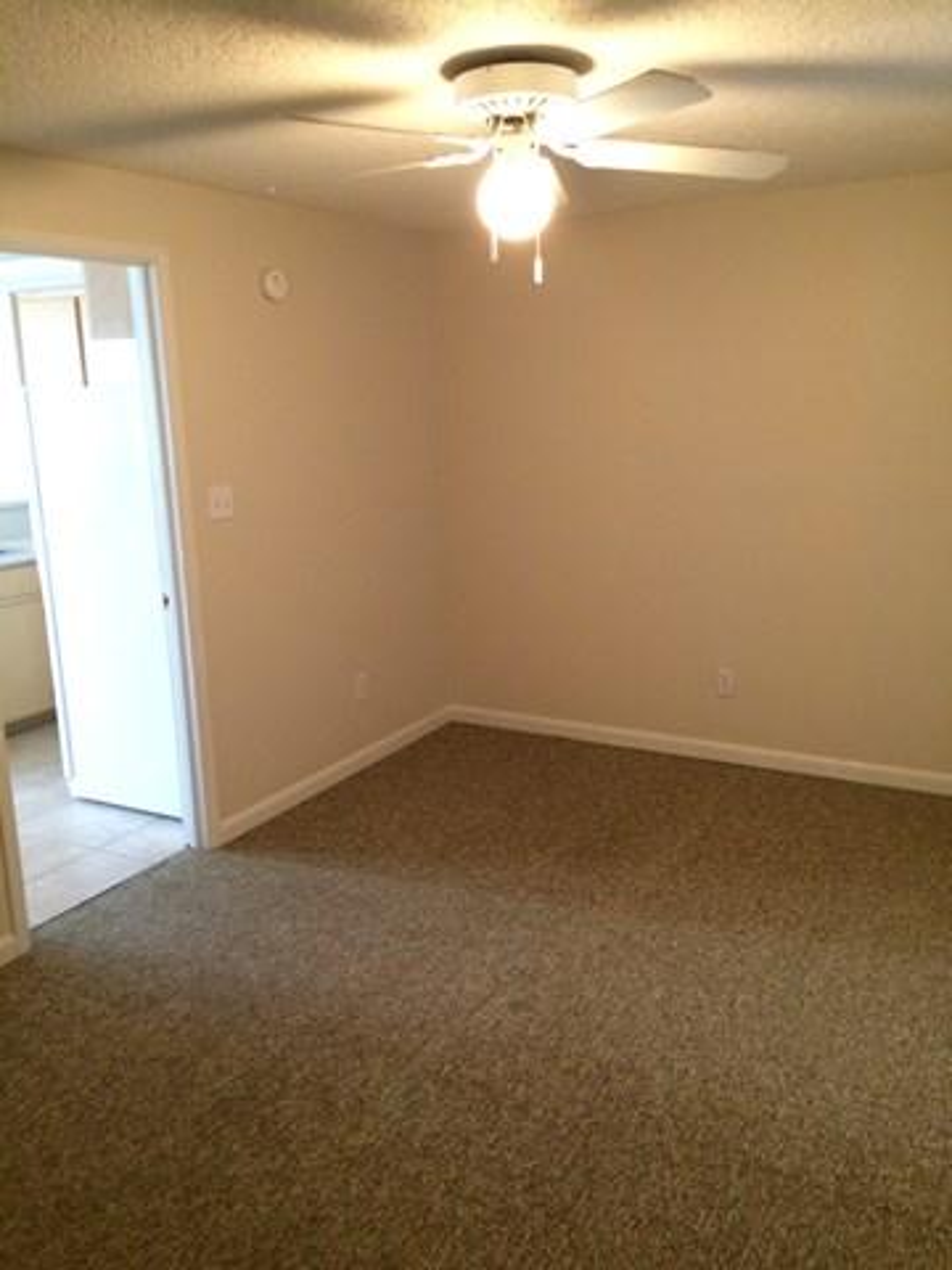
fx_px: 1063
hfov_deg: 48.2
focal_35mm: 29
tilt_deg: -14.8
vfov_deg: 61.7
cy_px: 635
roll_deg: +1.9
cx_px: 476
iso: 250
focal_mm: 4.15
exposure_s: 1/15
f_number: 2.2
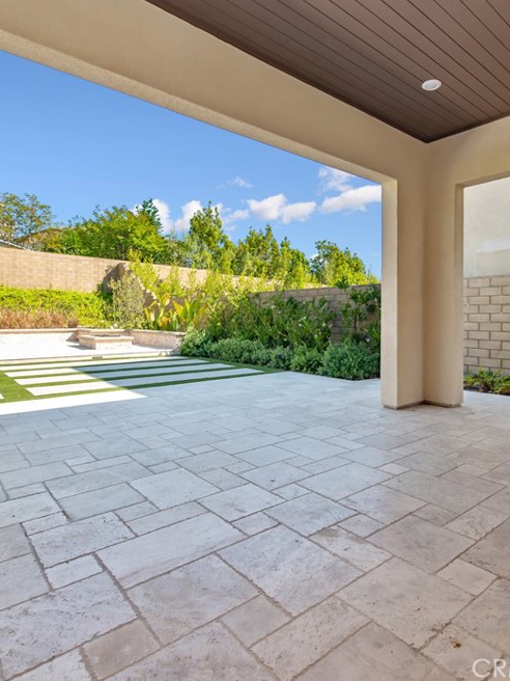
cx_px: 329
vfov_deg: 79.0
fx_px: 413
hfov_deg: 62.3
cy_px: 330
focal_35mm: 21
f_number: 5.6
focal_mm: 14
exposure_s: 1/125
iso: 100
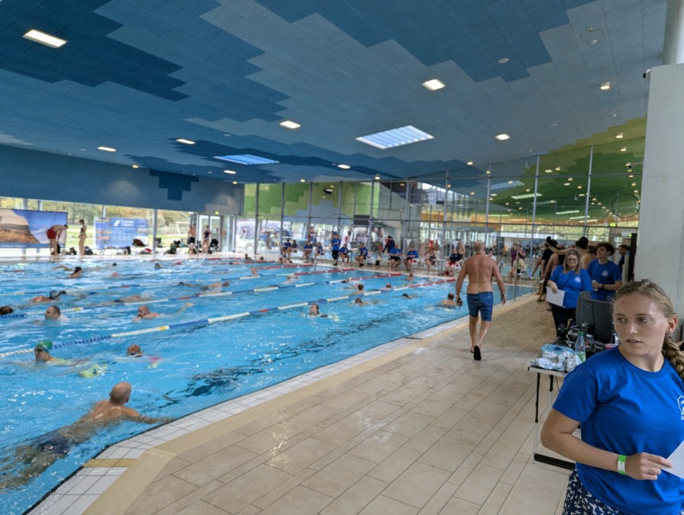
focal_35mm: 24
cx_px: 342
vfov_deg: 57.0
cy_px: 258
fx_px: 475
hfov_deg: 71.5
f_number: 1.85
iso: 54
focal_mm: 6.81
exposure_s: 1/112
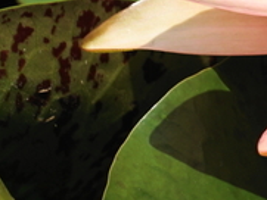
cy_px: 60
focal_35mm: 1915
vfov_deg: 0.8
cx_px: 602
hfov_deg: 1.0
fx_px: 14781
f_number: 6.3
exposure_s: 1/640
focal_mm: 300
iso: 100
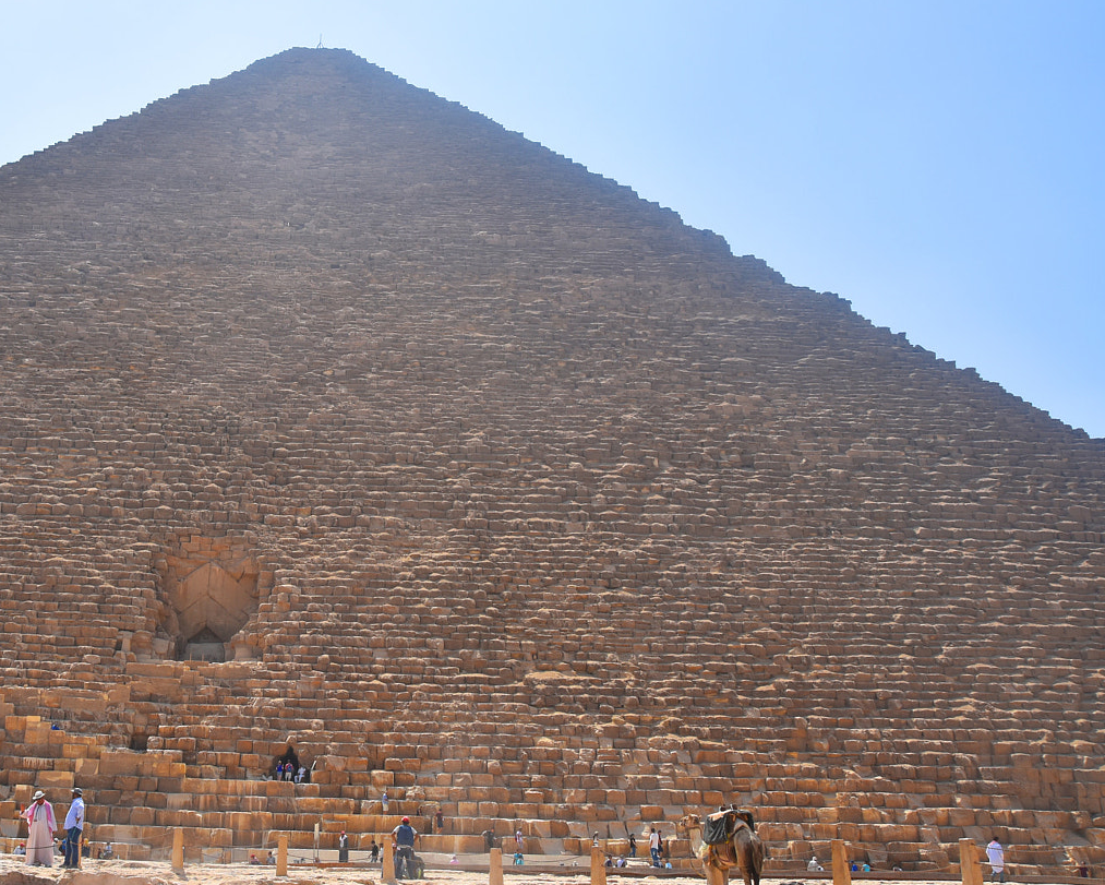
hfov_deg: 44.6
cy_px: 368
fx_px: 1309
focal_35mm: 40
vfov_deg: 37.3
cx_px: 311
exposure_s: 1/500
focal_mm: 18
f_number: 8
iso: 110
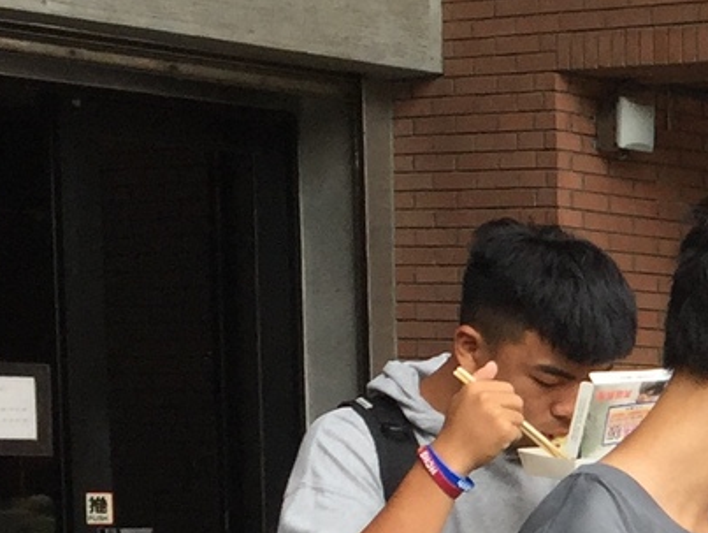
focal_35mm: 138
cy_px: 843
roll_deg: -2.0
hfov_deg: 12.5
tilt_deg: -7.7
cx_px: 1439
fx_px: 2825
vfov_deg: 10.3
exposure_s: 1/449
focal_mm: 4.15
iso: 32
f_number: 2.2
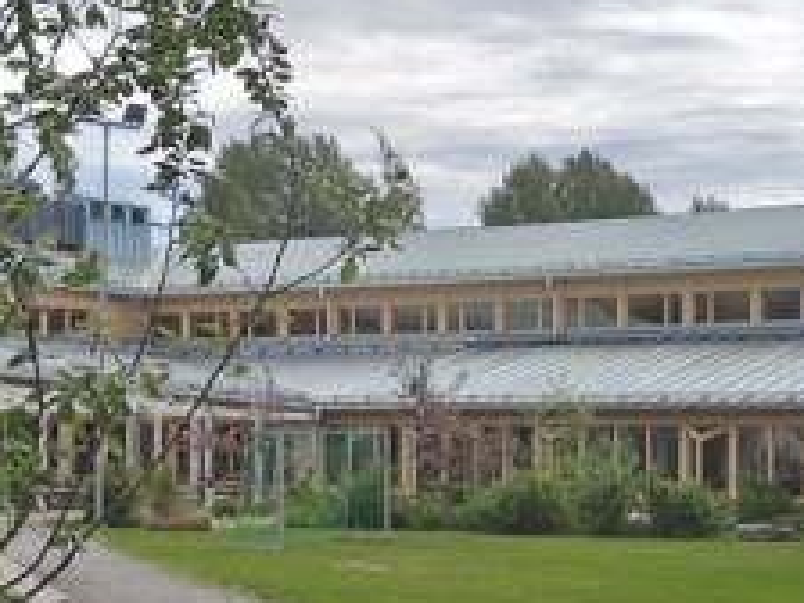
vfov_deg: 16.4
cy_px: 395
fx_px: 2090
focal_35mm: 90
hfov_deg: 21.6
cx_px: 240
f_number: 1.8
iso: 80
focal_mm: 5.59
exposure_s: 1/3894
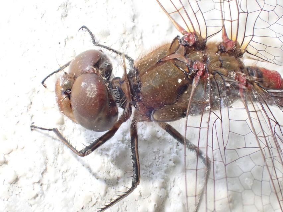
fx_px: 630
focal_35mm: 77
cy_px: 106
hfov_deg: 25.3
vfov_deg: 19.1
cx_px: 142
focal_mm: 13.65
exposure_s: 1/100
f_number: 5.6
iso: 800
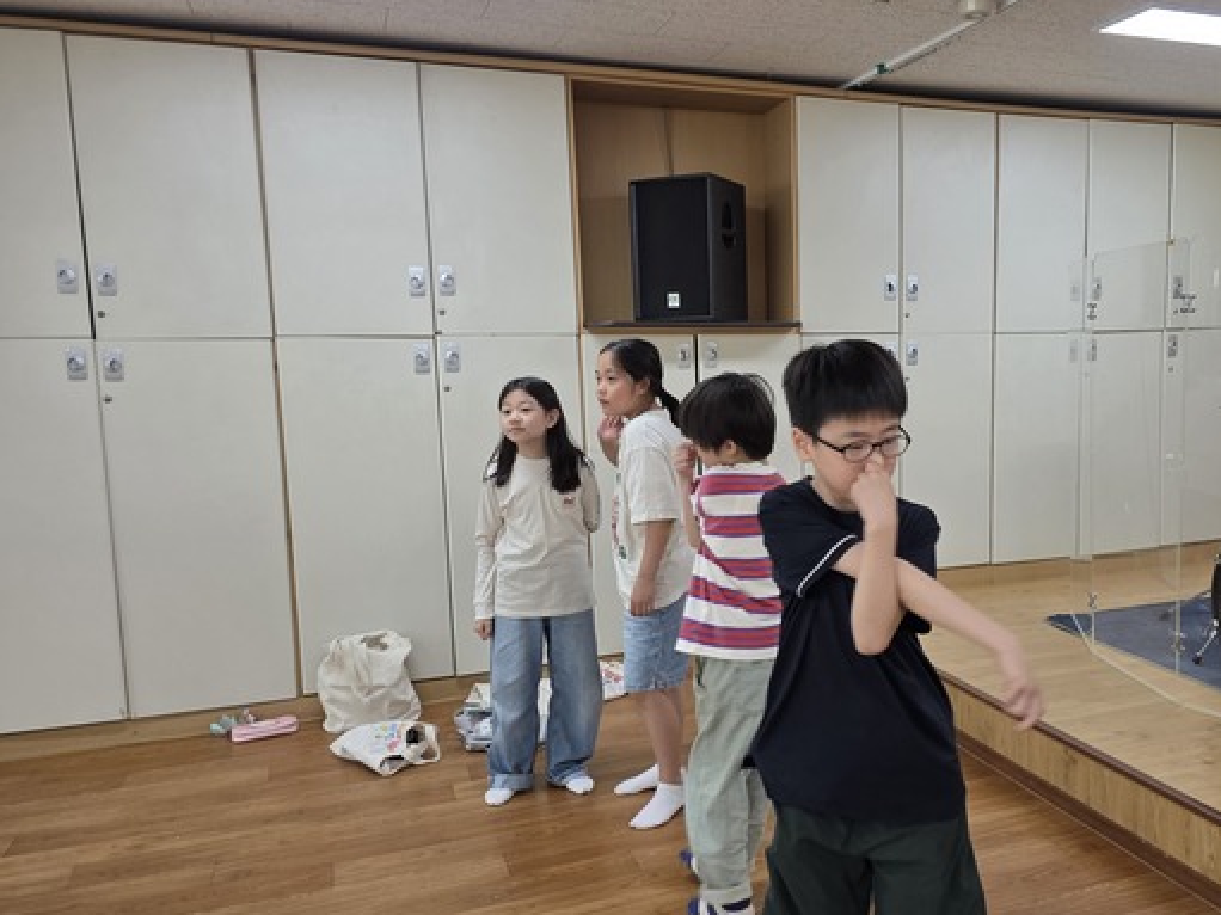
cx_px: 778
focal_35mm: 30
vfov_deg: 46.8
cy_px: 480
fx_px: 1058
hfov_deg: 59.1
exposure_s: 1/120
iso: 160
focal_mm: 6.3
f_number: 1.7
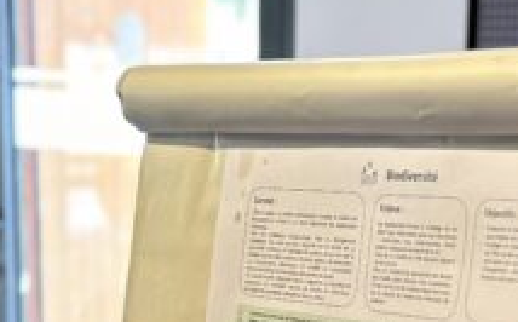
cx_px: 192
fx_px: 1790
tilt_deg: -11.5
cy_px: 414
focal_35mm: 127
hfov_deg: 16.4
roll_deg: +1.2
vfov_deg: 10.1
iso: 250
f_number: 1.78
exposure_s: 1/50
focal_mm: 6.86
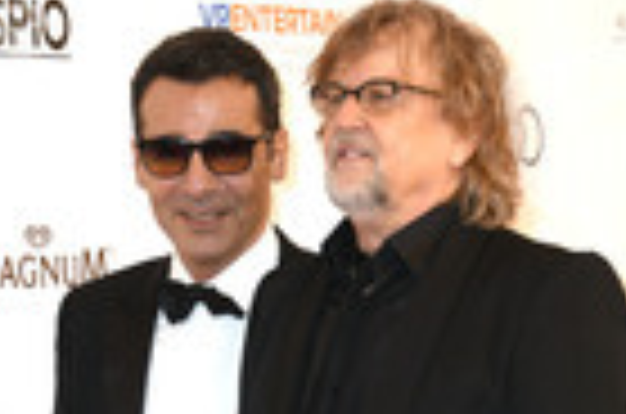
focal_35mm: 303
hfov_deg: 6.8
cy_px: 783
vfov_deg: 4.5
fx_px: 5257
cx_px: 324
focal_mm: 105
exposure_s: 1/125
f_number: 6.3
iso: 250
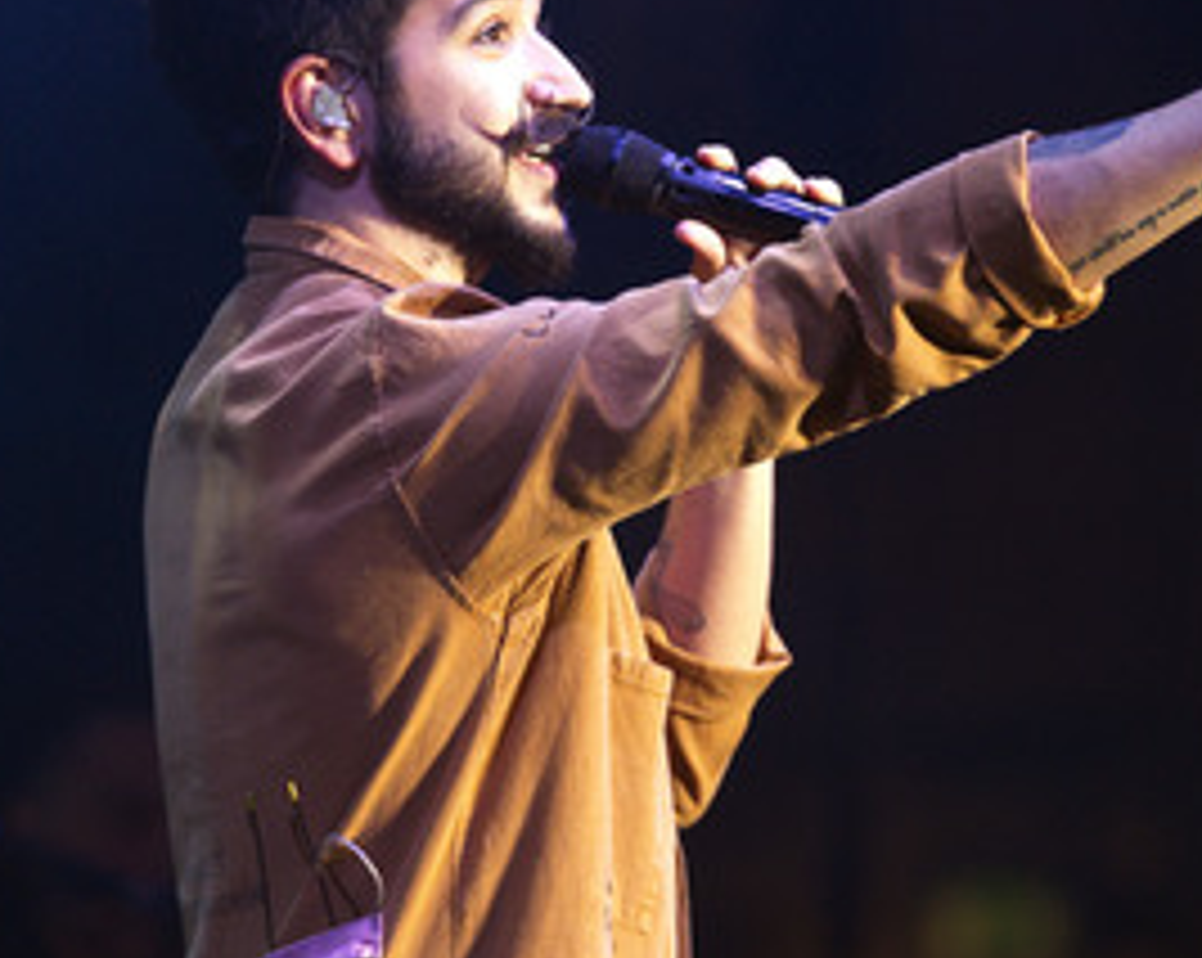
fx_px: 16915
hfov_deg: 4.1
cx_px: 804
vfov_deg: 3.2
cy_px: 315
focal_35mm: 476
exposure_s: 1/320
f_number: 4
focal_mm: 300
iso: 1600
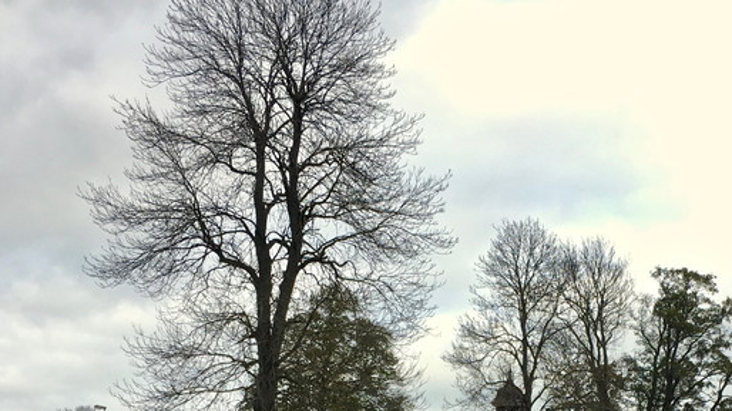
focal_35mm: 59
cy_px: 474
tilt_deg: +3.1
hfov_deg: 34.9
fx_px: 1145
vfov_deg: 19.4
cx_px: 520
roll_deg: -0.1
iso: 25
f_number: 2.2
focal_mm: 4.15
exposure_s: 1/186
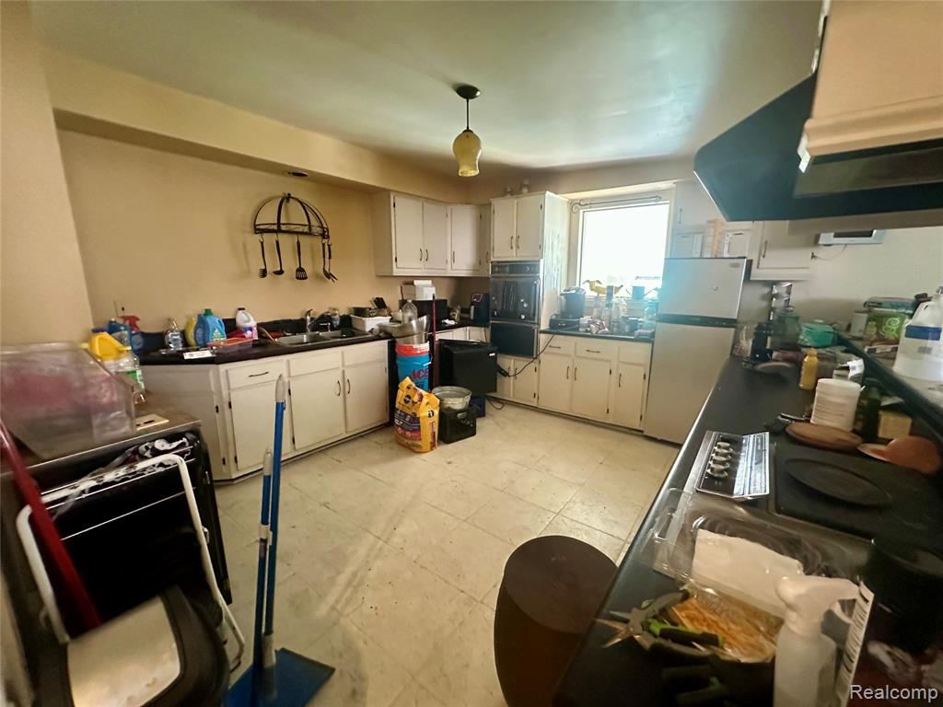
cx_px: 472
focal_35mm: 14
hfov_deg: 102.1
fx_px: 381
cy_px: 354
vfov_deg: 85.7
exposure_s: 1/60
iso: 1000
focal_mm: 2.22
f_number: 2.2
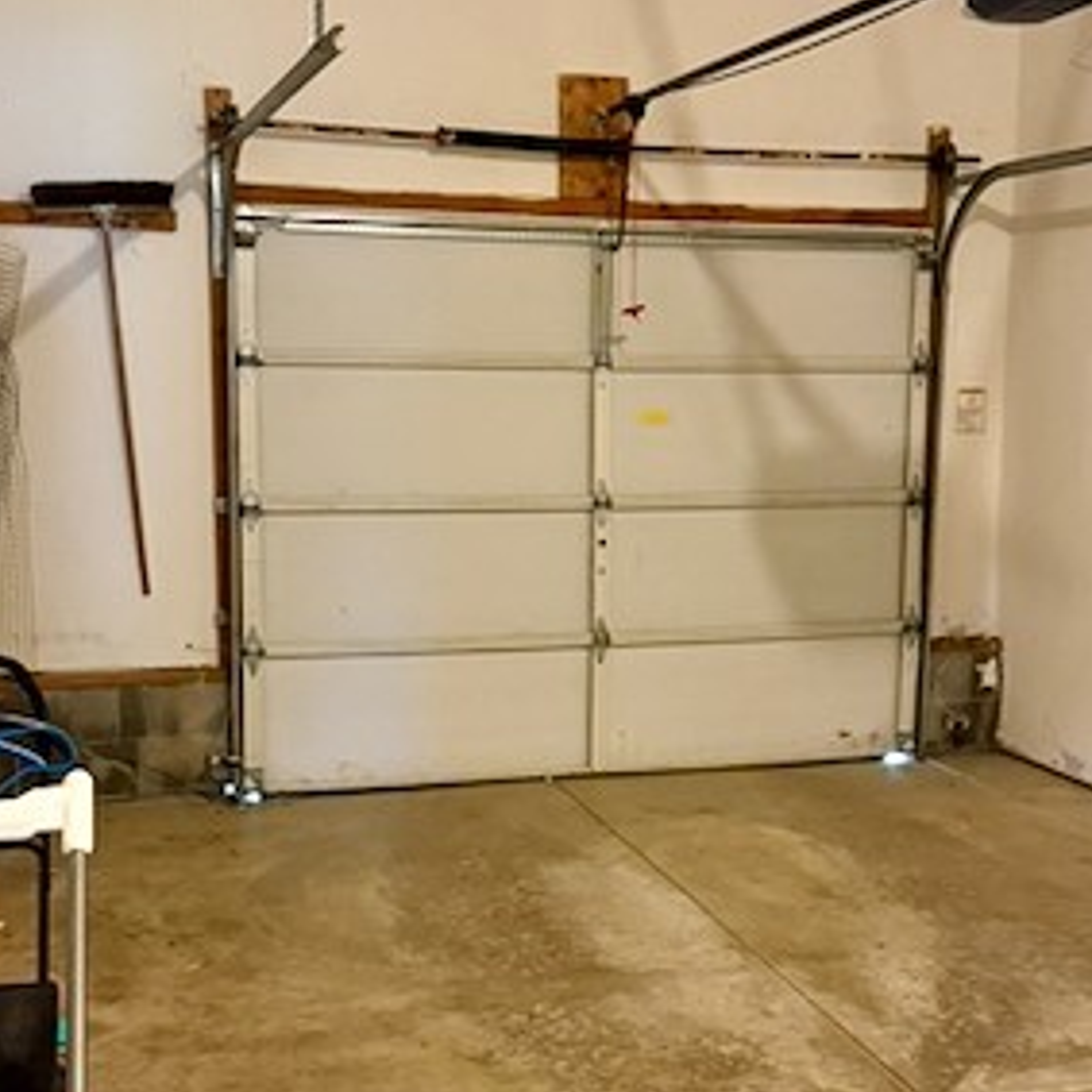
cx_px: 544
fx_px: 1713
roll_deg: -1.2
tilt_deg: -7.5
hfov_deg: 35.4
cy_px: 602
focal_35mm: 48
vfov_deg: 35.3
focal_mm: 6.76
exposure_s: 1/40
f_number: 1.78
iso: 800
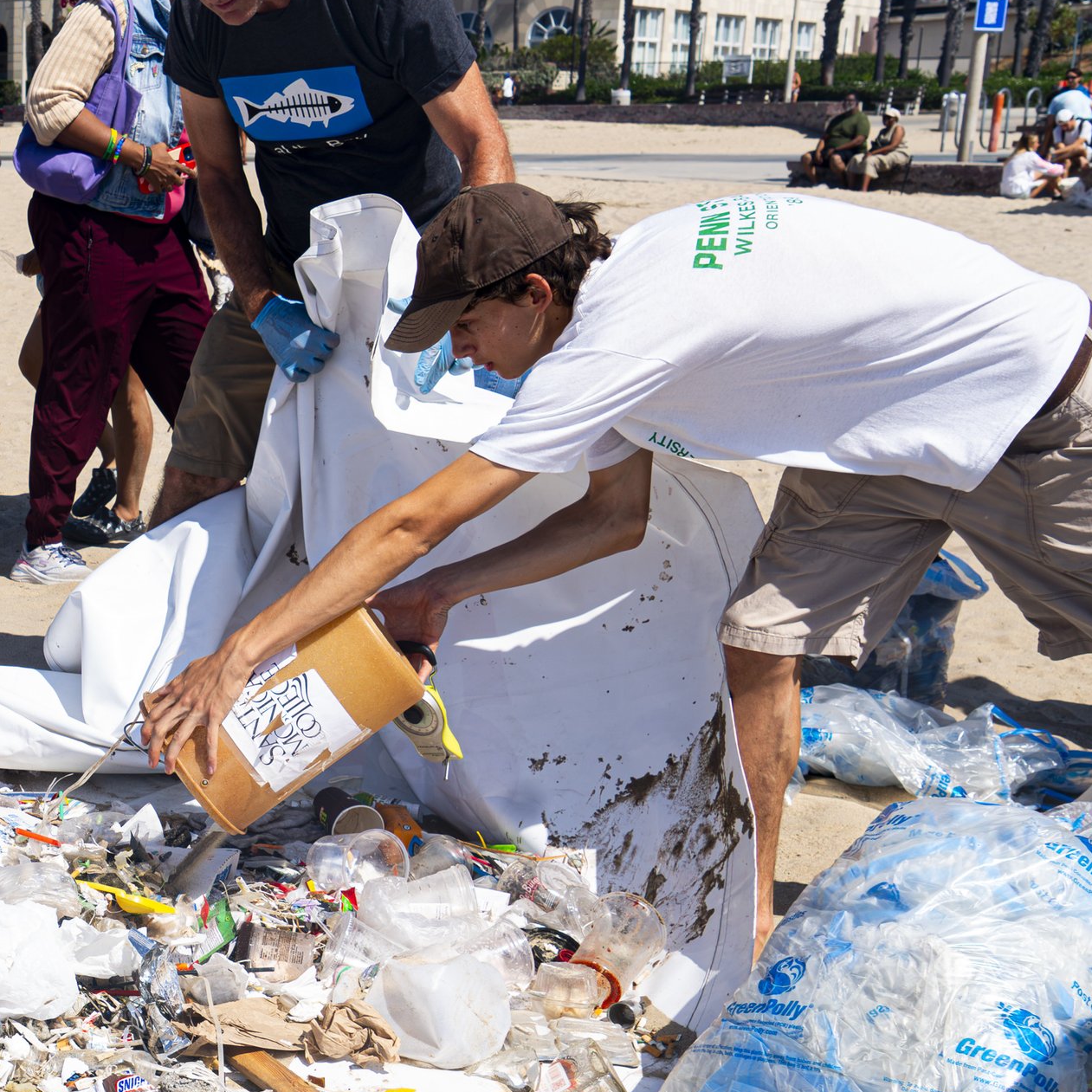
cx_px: -148
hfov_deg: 26.5
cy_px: 732
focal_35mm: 59
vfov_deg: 28.9
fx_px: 2106
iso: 320
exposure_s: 1/800
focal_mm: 24
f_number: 7.1
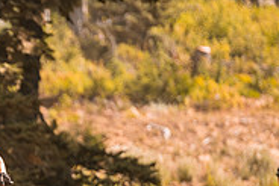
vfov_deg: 2.1
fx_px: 5134
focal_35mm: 662
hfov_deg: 3.1
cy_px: 192
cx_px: -116
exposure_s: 1/1600
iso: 200
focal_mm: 200
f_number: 2.8
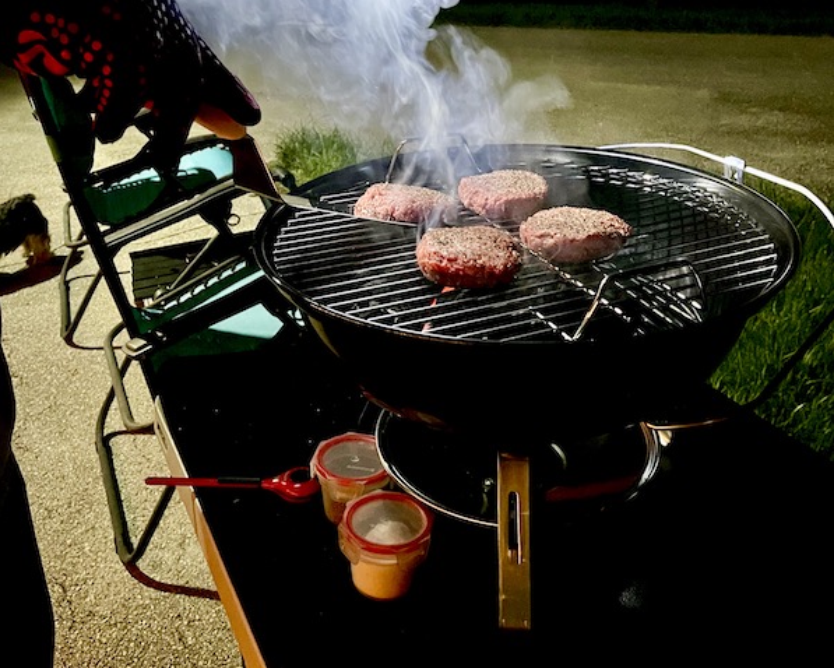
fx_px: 840
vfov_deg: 42.8
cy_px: 221
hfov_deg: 52.8
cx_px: 416
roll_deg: +1.5
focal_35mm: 34
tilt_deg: -21.2
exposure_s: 1/28
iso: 640
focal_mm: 5.1
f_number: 1.6
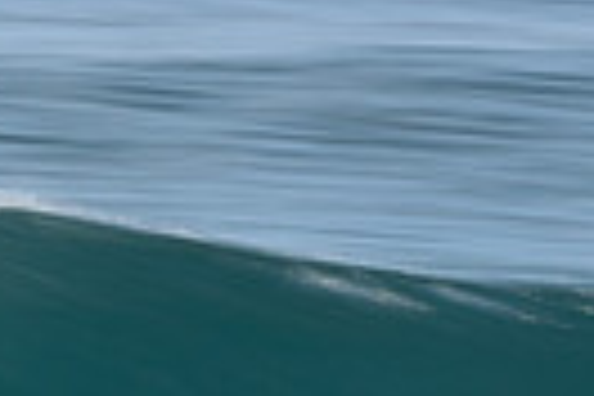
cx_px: -238
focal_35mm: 3305
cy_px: 619
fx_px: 54528
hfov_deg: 0.6
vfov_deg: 0.4
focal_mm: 500
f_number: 25
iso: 125
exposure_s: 1/20
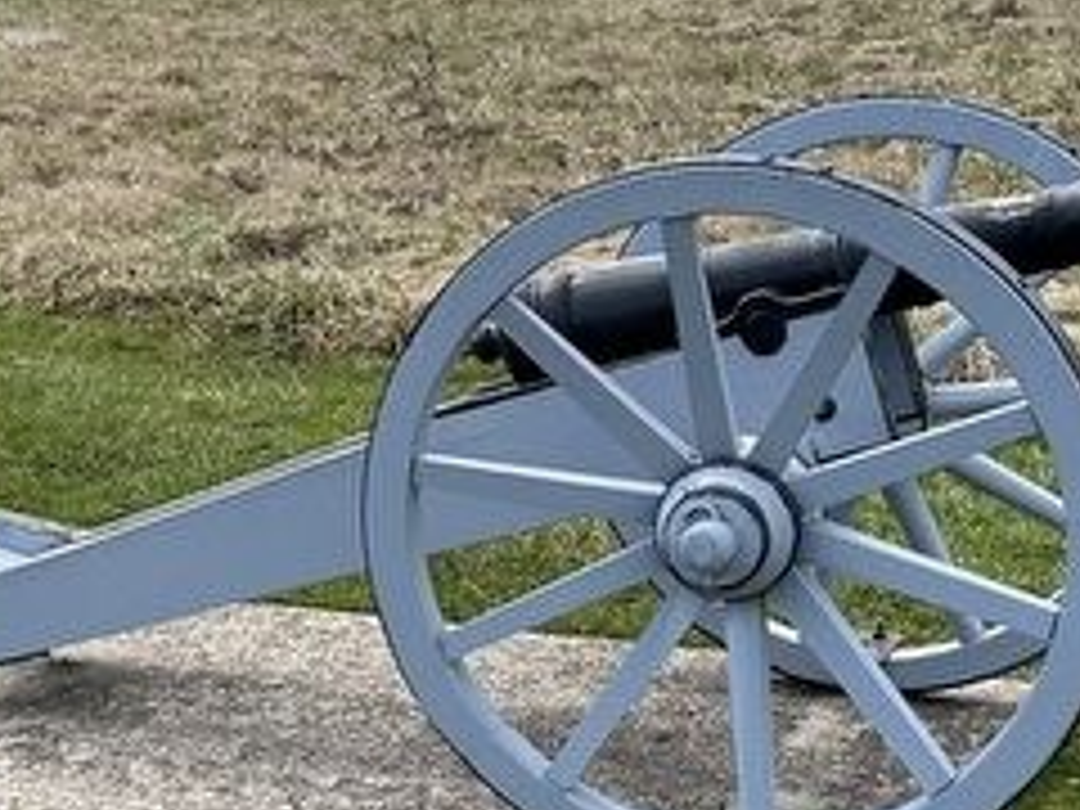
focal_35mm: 80
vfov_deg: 18.3
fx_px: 2496
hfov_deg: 24.1
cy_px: 603
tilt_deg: -17.9
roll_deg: +0.8
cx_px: 225
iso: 80
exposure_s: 1/2203
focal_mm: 6.86
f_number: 1.78
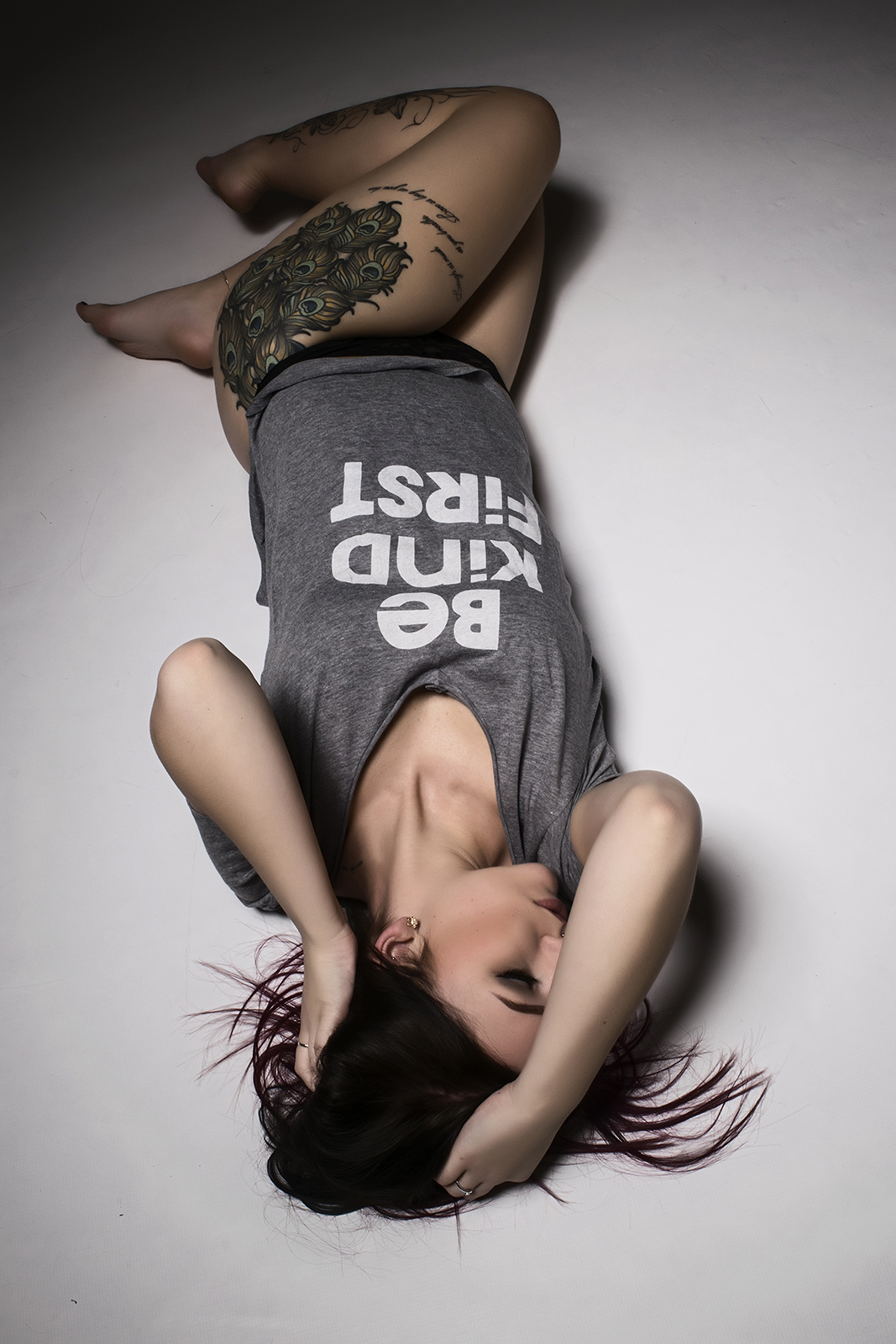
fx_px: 1512
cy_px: 672
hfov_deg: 33.0
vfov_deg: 47.9
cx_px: 448
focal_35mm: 40
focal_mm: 27
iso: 200
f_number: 18
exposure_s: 1/100
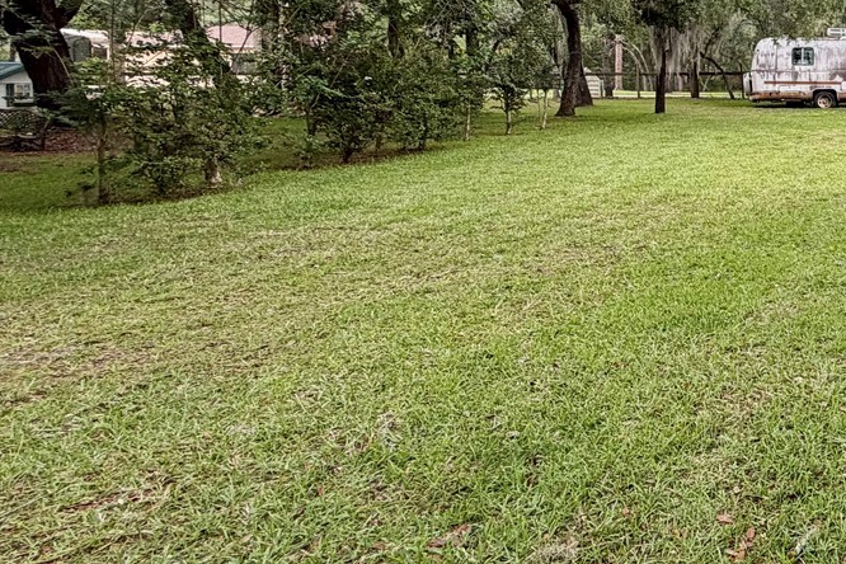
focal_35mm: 35
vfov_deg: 36.4
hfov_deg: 41.3
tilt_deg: -2.6
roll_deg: -0.2
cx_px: 965
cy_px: 104
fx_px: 822
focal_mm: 2.22
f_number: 2.2
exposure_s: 1/351
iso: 50
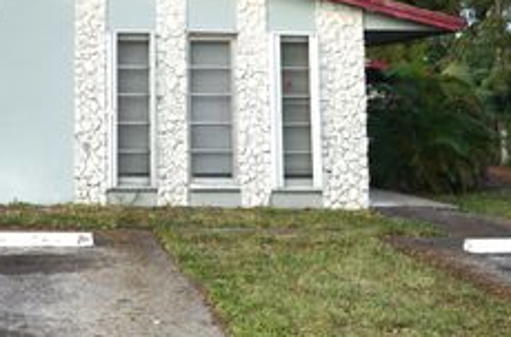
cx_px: 29
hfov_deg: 31.1
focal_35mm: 61
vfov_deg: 21.4
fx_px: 863
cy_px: 2
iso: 100
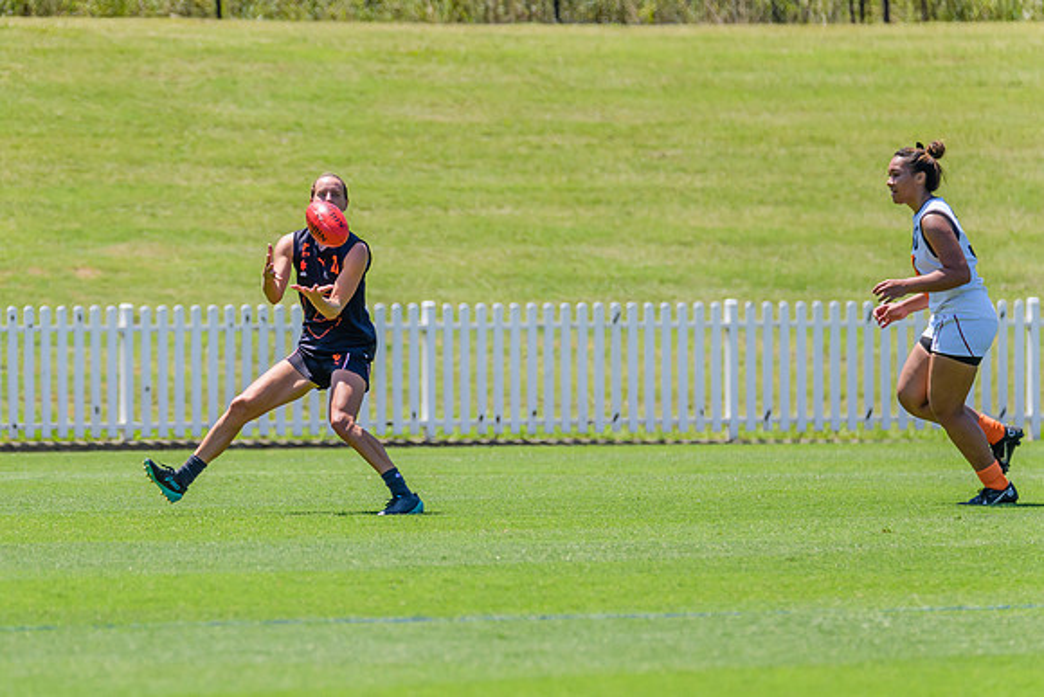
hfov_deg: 3.3
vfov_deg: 2.2
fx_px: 18285
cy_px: 359
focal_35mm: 630
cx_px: 323
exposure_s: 1/2000
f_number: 7.1
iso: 800
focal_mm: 420
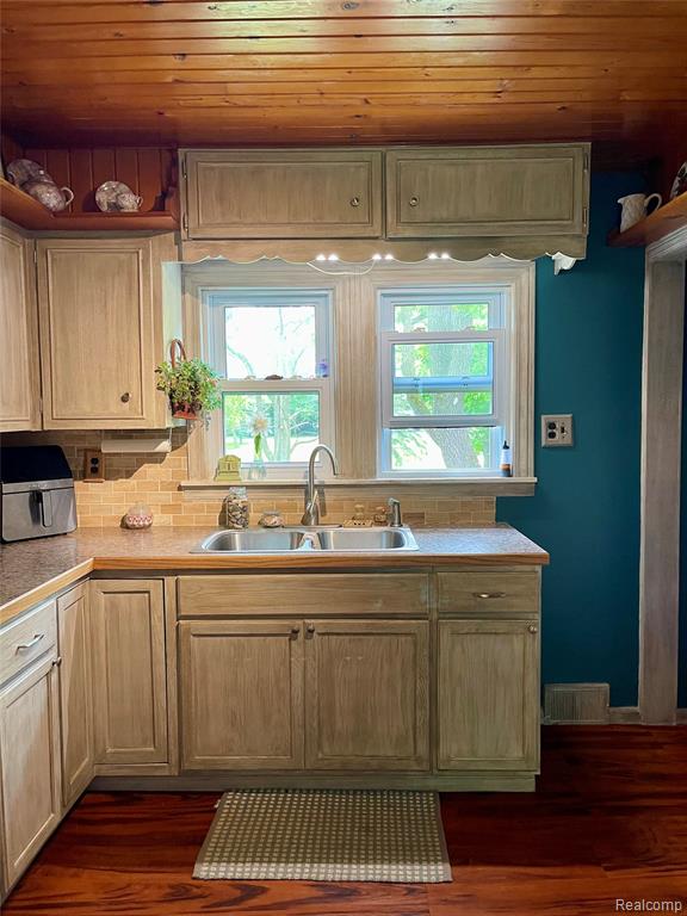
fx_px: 662
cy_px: 458
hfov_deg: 54.9
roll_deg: +0.5
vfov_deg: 69.4
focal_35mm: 25
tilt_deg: -3.8
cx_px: 344
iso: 125
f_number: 1.6
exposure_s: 1/60
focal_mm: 5.1
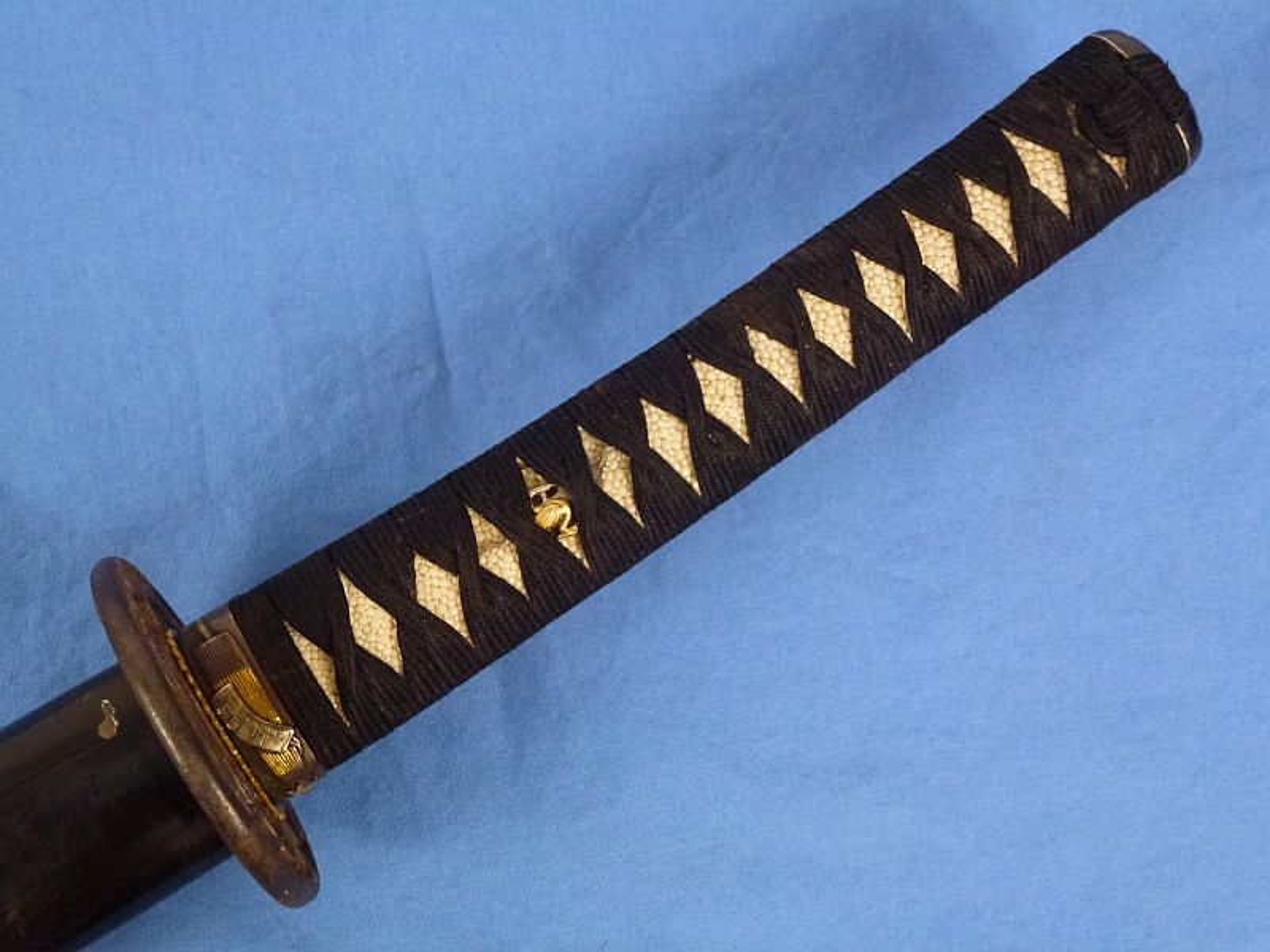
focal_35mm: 45
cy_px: 476
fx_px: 1651
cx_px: 635
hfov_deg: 42.1
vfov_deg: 32.2
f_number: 4
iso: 640
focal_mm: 8
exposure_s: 1/160
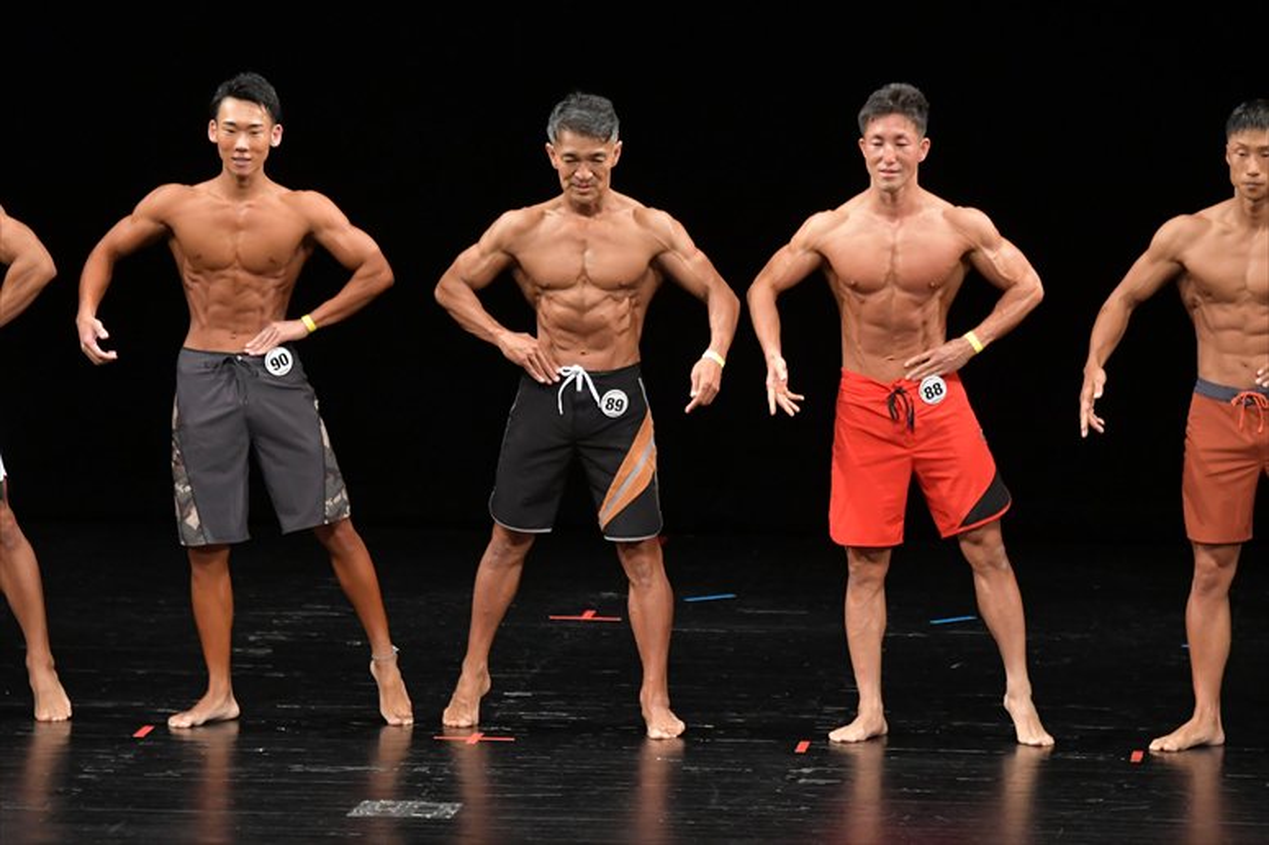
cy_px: 422
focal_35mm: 255
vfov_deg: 5.4
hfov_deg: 8.1
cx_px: 634
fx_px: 8984
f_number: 5.6
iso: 3200
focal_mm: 170
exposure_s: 1/400
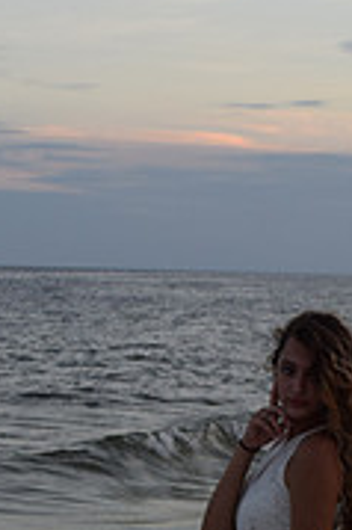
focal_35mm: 156
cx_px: 34
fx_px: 2292
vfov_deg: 13.1
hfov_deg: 8.7
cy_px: 462
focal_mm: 32
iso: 400
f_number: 6.3
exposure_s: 1/160
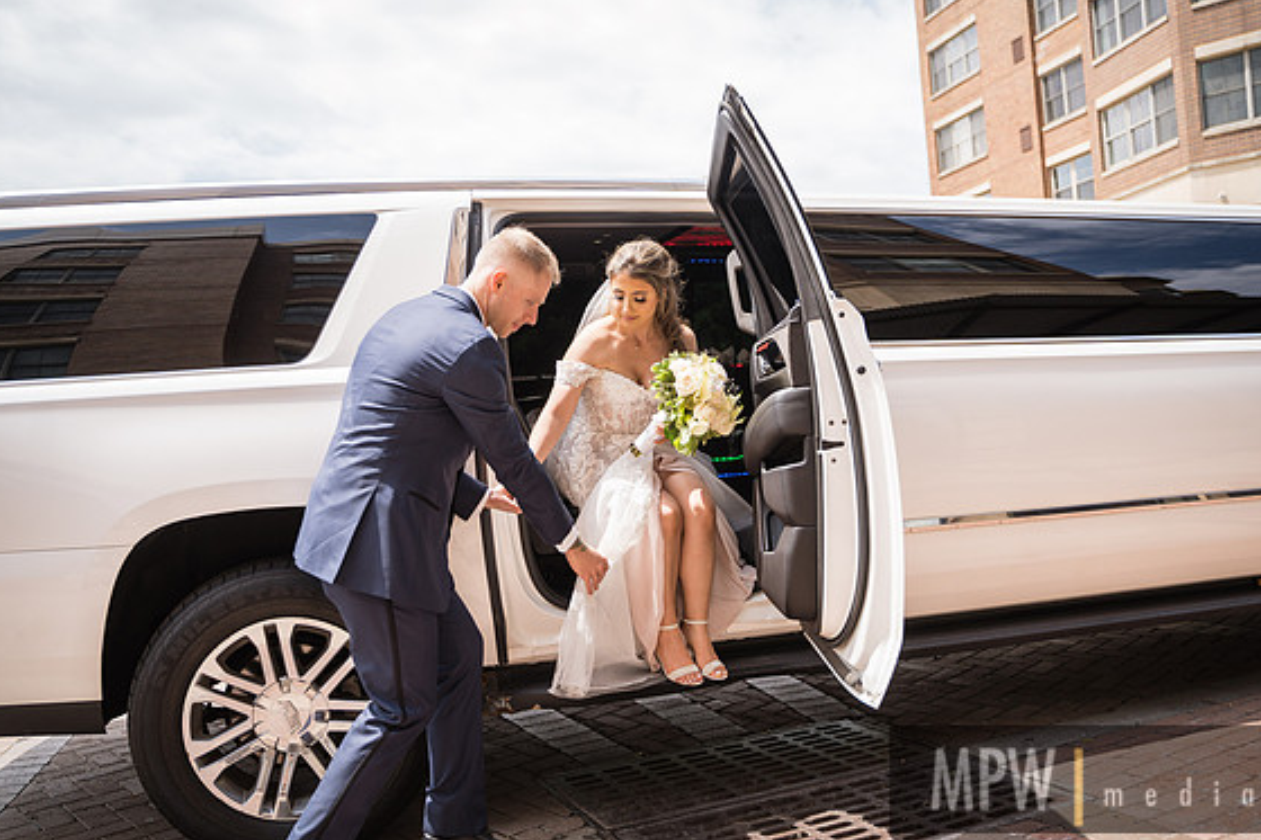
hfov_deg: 63.7
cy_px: 431
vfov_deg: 44.9
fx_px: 1015
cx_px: 640
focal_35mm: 29
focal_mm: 28
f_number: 2.8
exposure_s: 1/640
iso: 100
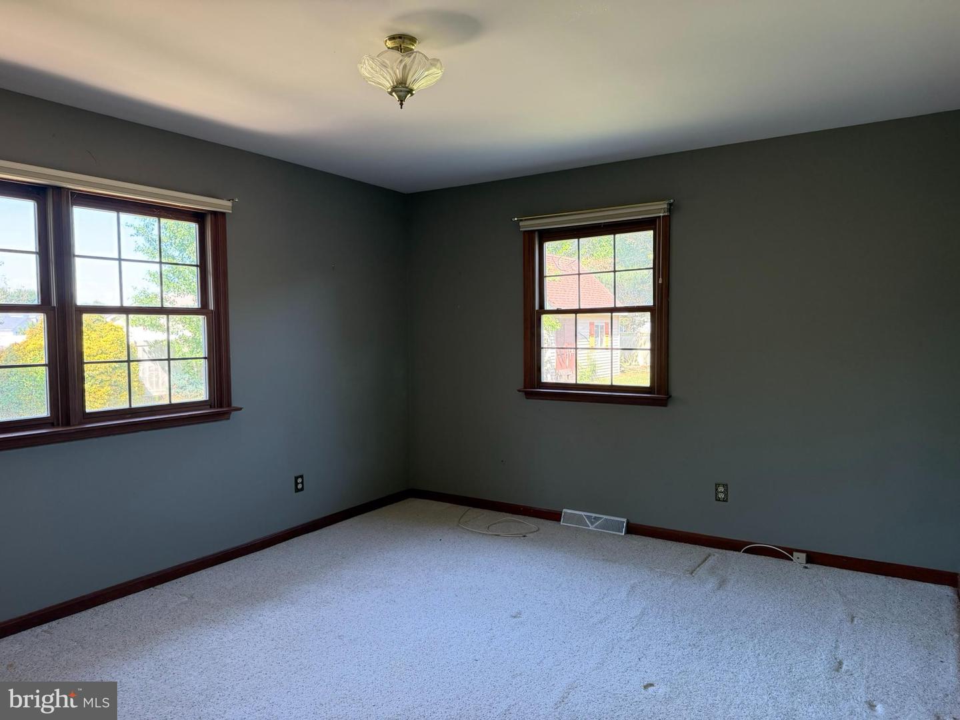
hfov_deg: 71.6
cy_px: 360
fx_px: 666
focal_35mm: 24
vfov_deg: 56.8
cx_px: 480
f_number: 1.78
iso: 200
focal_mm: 6.76
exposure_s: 1/91
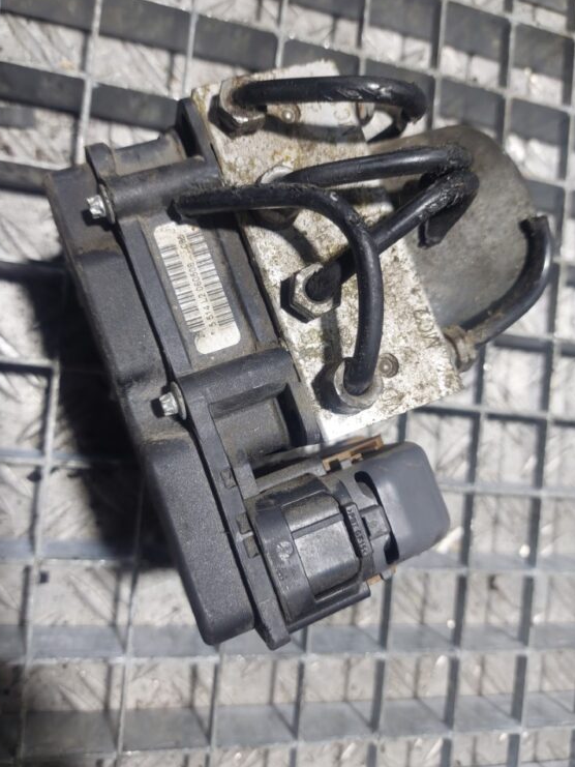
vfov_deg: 65.3
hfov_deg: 51.4
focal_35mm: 27
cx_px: 277
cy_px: 387
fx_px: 598
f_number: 1.8
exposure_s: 1/50
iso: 160
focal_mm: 5.23
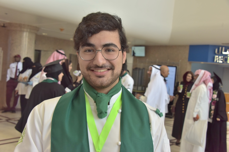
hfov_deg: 43.6
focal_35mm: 45
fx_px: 286
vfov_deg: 29.8
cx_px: 114
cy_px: 76
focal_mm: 45
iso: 1250
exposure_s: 1/250
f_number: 8
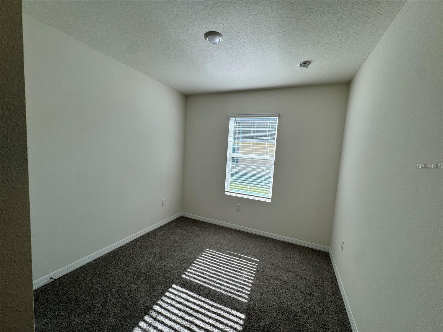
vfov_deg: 85.7
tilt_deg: -5.3
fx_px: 179
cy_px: 166
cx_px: 222
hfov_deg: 102.1
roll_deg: -3.8
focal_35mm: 14
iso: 40
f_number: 2.2
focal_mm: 2.22
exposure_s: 1/346
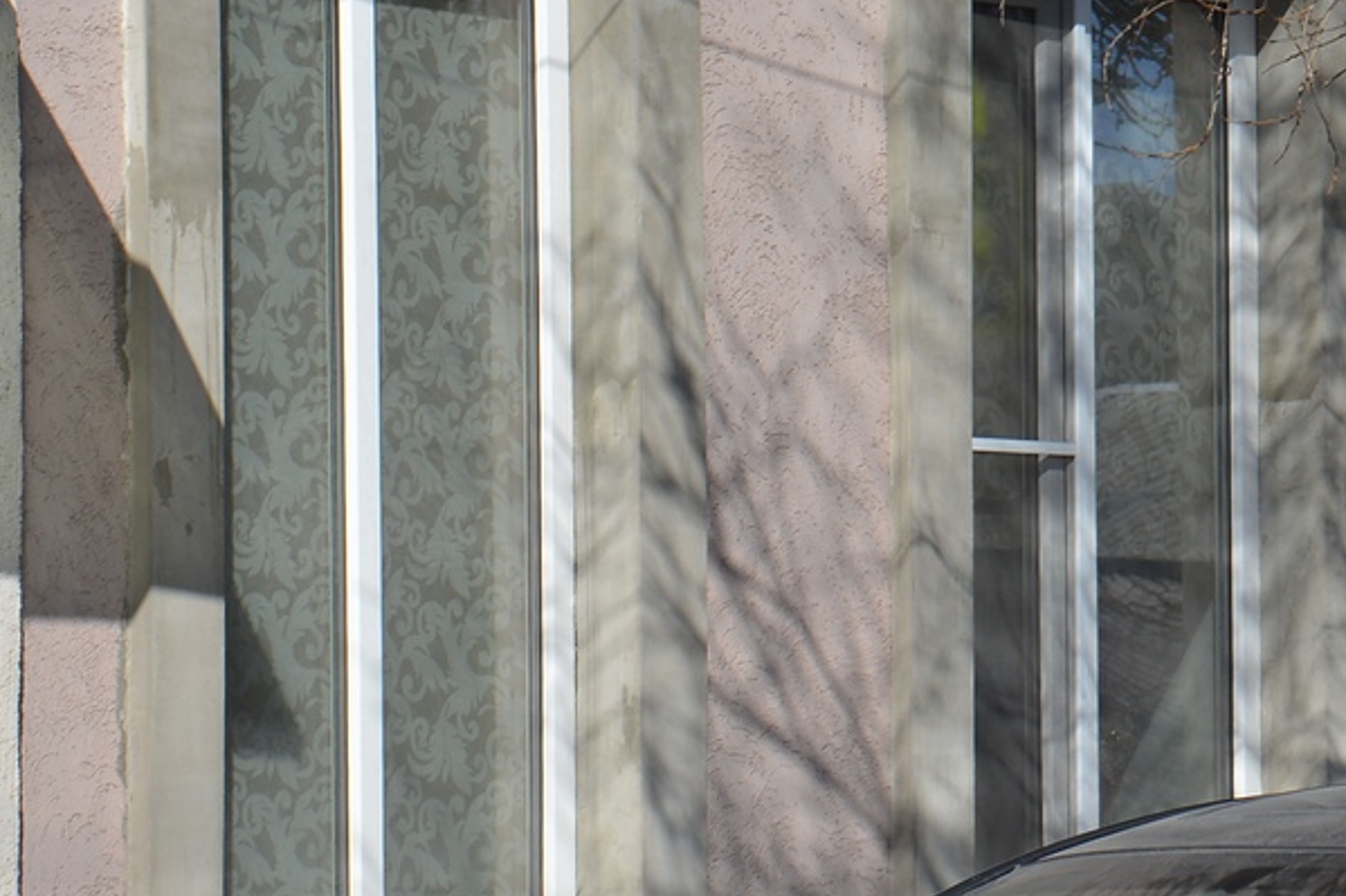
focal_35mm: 233
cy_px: 929
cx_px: 1297
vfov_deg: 5.9
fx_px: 8709
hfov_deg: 8.8
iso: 100
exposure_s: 1/320
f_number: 9
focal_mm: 62
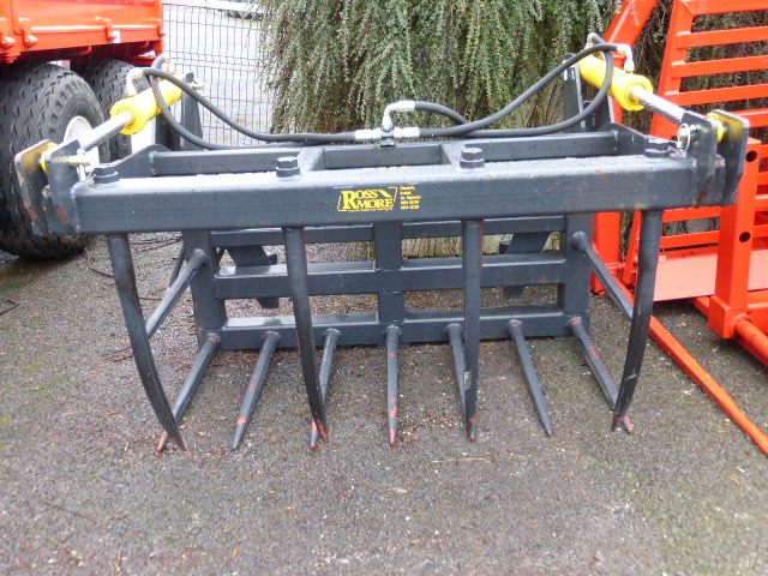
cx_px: 384
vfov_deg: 45.4
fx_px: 688
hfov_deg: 58.4
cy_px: 288
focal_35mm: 31
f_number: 3.6
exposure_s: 1/60
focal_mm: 5.4
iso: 320
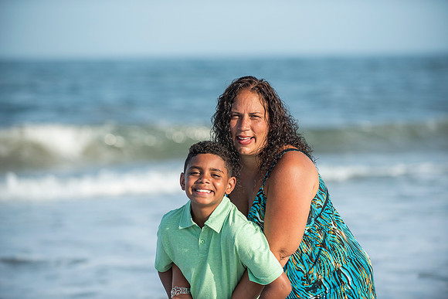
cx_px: 224
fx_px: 1867
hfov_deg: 13.7
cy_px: 150
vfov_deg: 9.2
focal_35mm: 150
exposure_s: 1/4000
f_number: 3.5
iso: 250
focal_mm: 150
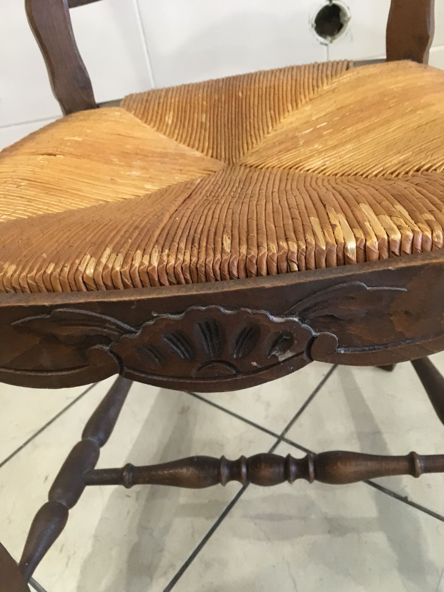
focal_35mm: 29
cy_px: 296
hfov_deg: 48.2
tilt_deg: -35.9
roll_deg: +11.4
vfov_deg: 61.7
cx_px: 222
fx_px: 496
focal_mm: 4.15
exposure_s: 1/17
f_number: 2.2
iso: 250
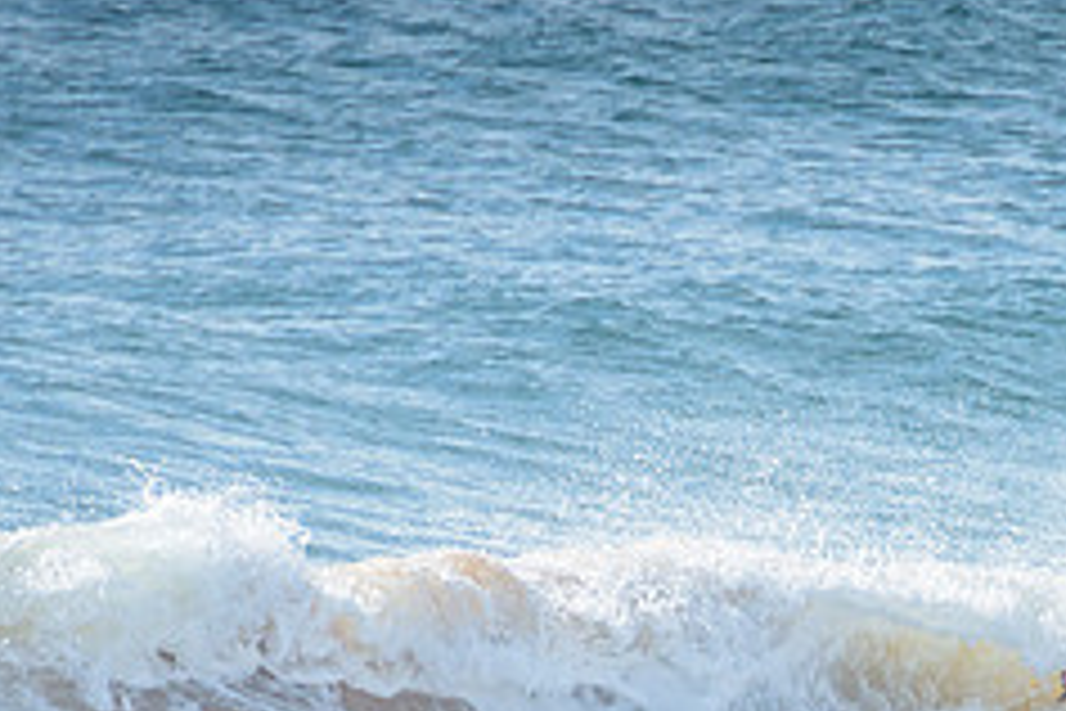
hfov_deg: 1.7
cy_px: 671
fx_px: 35501
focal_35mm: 1199
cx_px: 1228
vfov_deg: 1.1
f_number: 8
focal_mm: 400
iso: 200
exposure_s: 1/1600
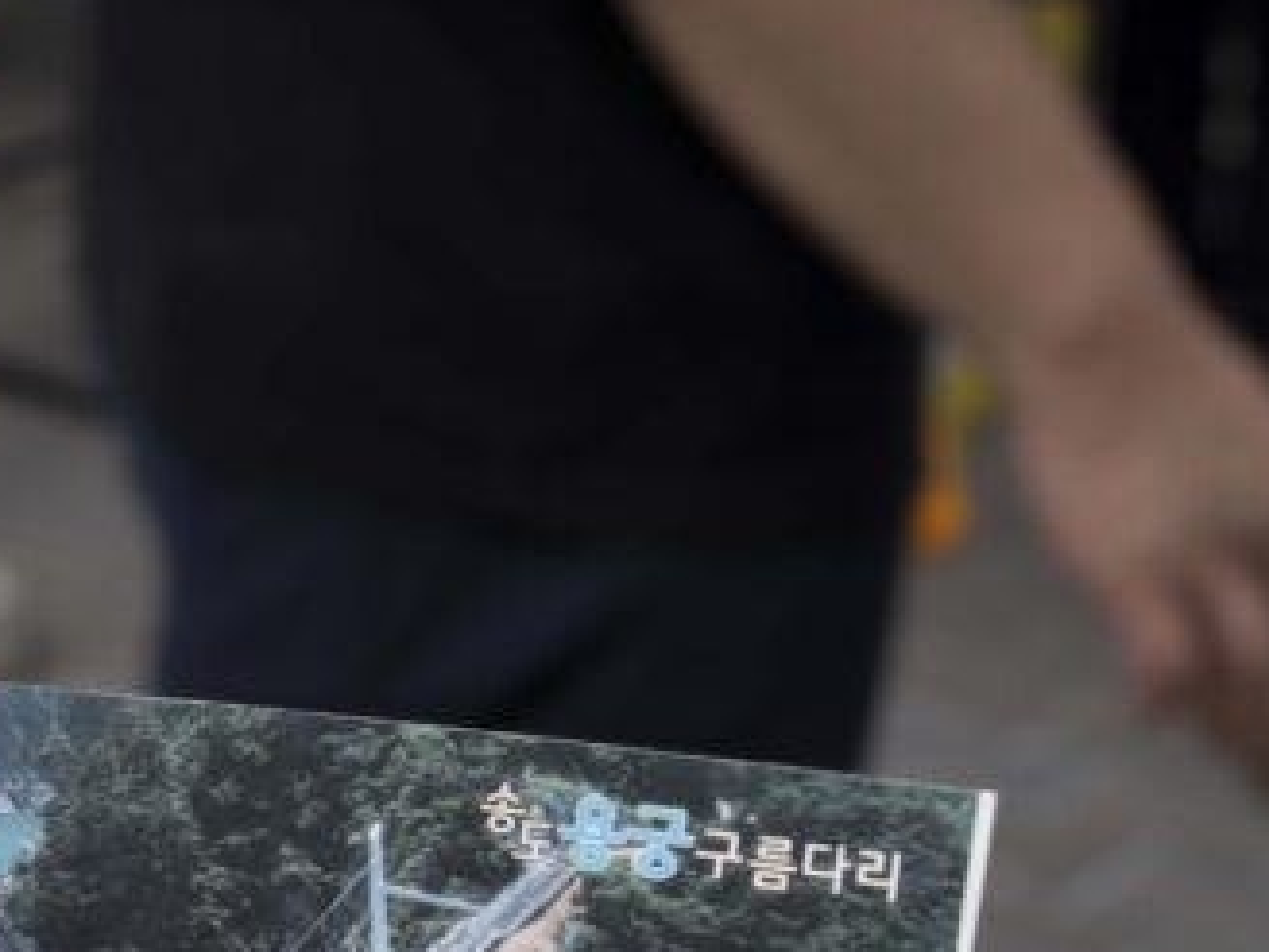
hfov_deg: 21.7
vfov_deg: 16.9
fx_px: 3079
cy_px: 1097
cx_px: -240
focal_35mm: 84
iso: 100
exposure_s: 1/200
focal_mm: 28
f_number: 8
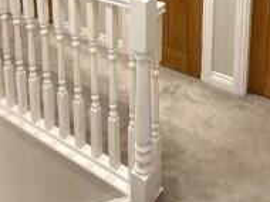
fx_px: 335
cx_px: 164
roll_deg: +0.4
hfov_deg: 43.6
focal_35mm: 43
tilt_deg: -10.3
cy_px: -62
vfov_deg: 27.7
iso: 160
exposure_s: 1/50
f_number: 2.2
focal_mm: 2.22
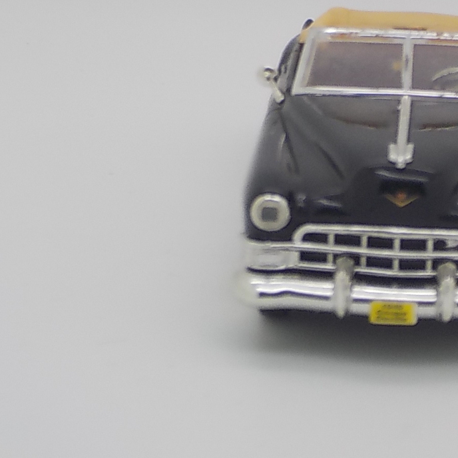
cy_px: 128
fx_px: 2185
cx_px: 399
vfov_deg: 11.9
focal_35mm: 146
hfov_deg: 11.9
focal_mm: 9.7
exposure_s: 1/200
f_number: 5.3
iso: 125
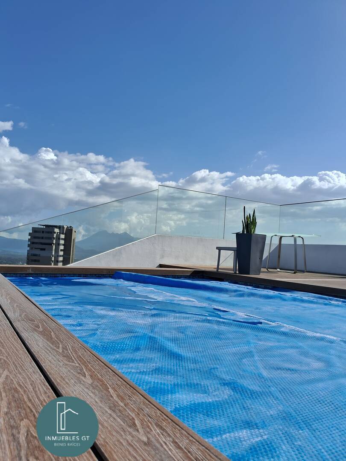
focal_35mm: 26
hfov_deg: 53.1
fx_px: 347
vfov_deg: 67.3
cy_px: 230
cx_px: 173
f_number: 1.8
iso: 25
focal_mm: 3.98
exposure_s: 1/853
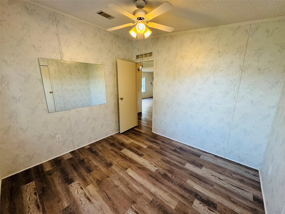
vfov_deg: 85.7
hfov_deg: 102.1
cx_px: 142
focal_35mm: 14
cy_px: 107
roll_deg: -0.1
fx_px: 115
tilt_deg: -13.4
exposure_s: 1/120
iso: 160
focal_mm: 2.22
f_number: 2.2
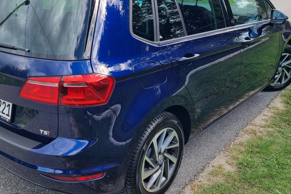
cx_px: 129
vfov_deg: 33.3
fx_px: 323
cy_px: 78
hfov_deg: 48.4
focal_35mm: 40
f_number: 1.8
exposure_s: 1/526
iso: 50
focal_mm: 5.4
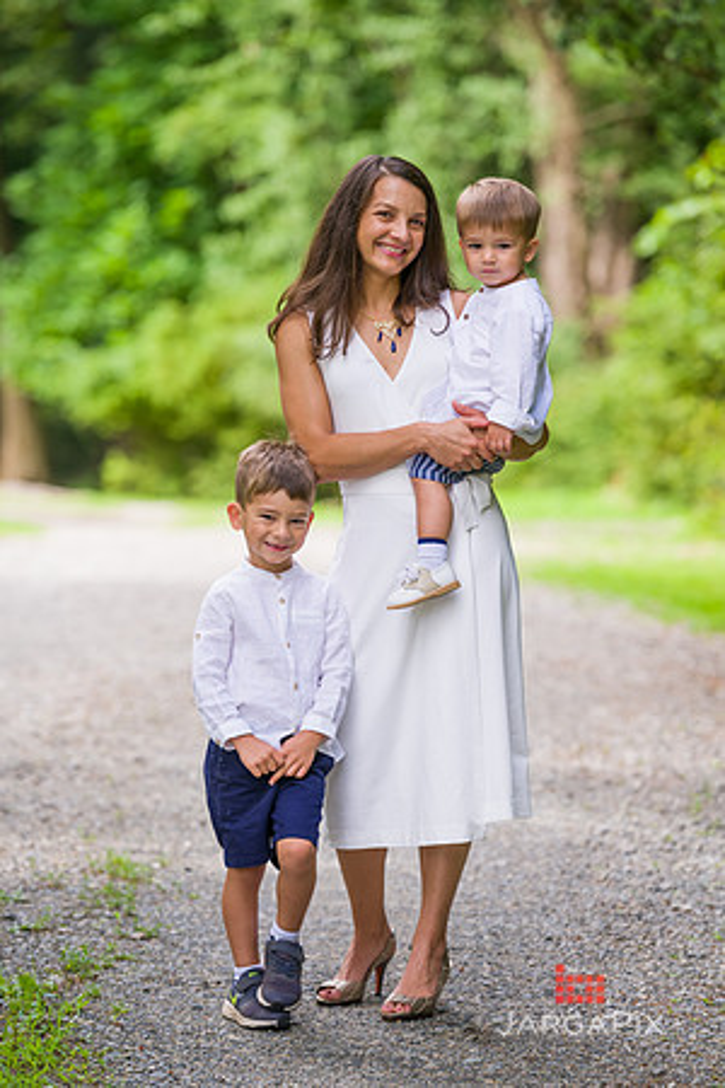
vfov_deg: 12.8
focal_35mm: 160
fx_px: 4833
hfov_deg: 8.6
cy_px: 544
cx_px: 362
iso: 200
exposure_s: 1/400
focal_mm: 160
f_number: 4
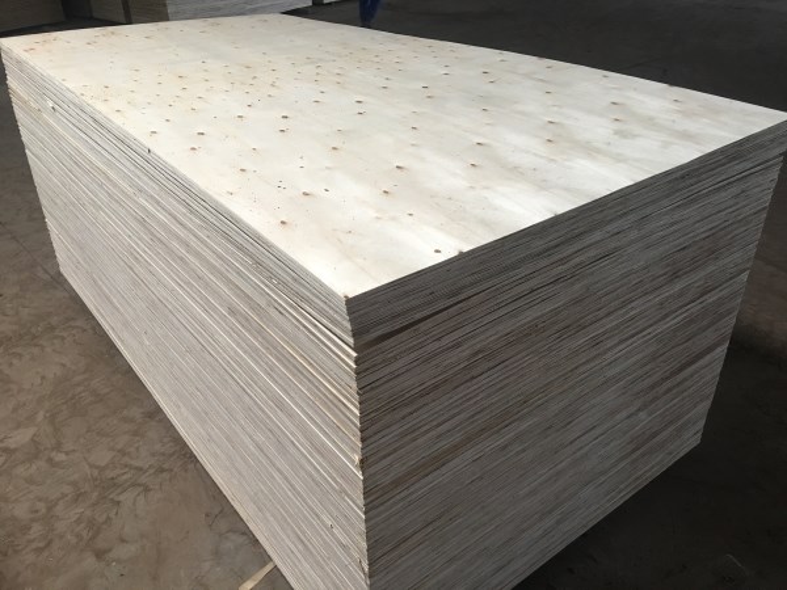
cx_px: 394
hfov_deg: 61.7
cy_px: 295
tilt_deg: -30.0
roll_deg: +2.2
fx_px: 659
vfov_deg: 48.2
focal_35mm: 29
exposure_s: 1/17
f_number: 2.2
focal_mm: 4.15
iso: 64
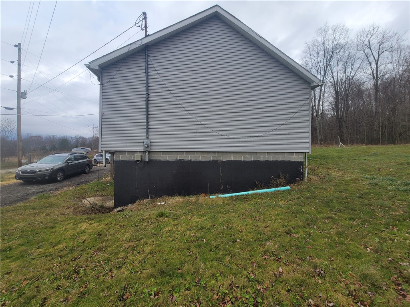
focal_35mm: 13
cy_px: 154
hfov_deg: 106.2
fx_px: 154
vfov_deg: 89.9
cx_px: 205
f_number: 2.2
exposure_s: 1/845
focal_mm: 2.2
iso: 64
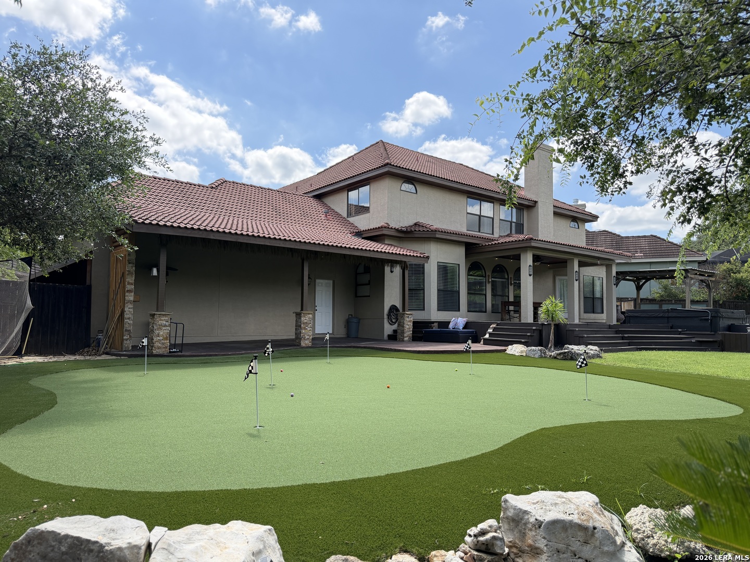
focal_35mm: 24
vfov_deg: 56.8
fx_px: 520
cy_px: 281
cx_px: 375
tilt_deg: +5.9
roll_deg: -1.1
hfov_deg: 71.6
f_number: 1.78
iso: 100
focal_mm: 6.76
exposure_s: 1/1553
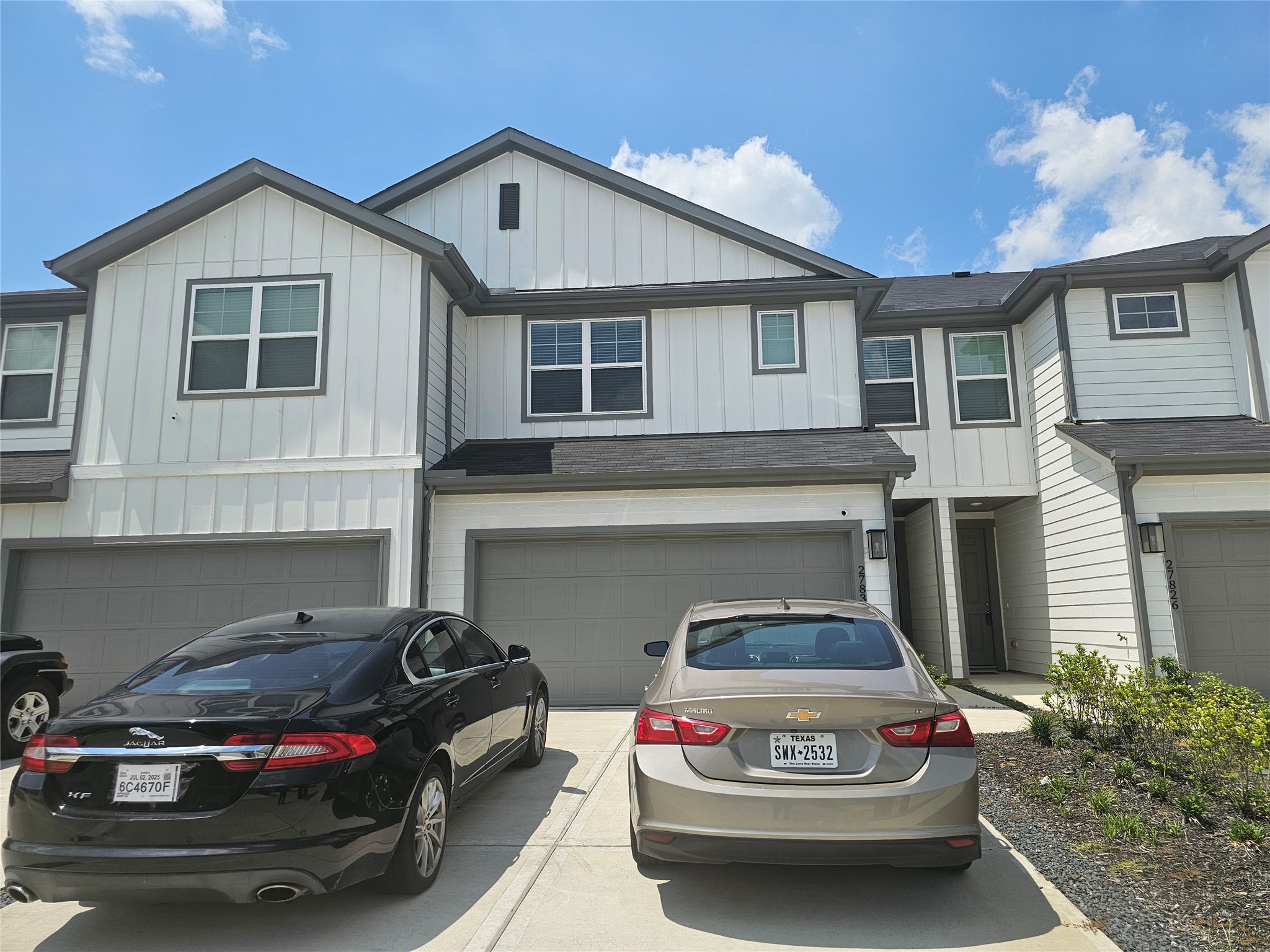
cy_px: 476
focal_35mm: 23
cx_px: 635
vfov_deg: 58.9
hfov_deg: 73.9
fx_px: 844
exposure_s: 1/2000
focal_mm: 6.3
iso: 20
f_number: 1.7
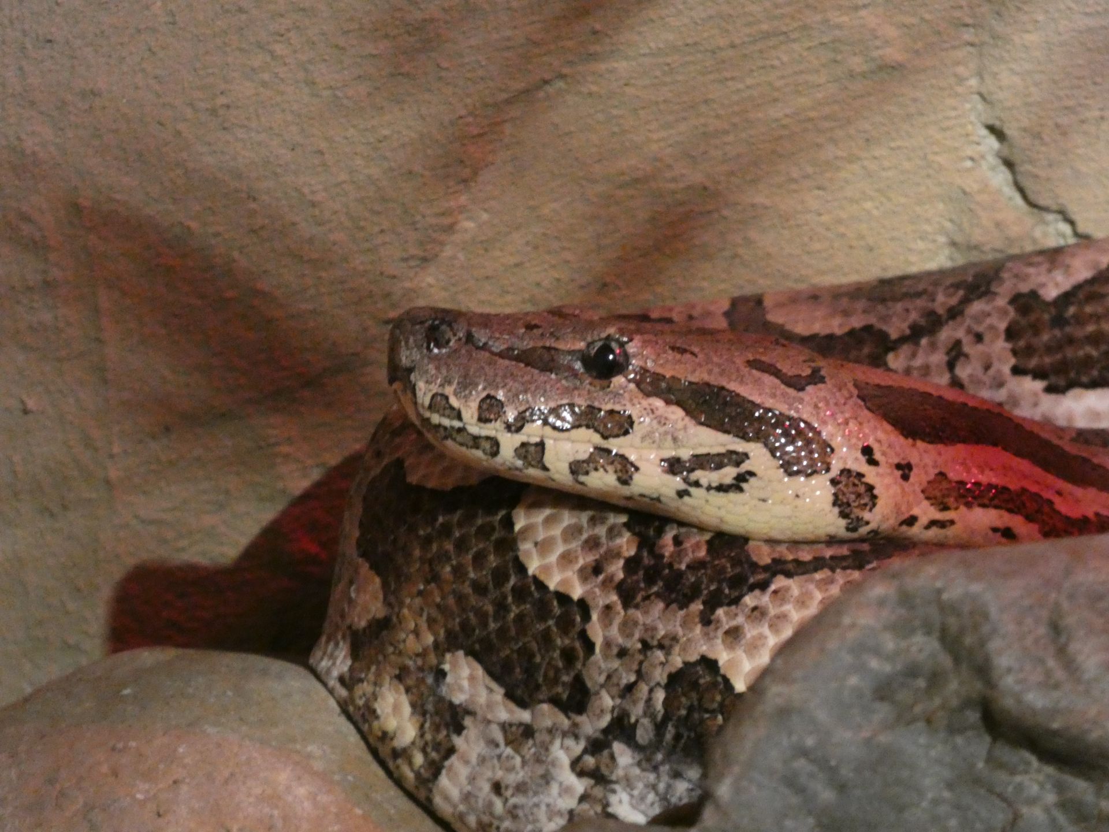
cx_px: 554
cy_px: 416
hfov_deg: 3.3
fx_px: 19222
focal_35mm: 600
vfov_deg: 2.5
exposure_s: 1/6
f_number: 5.6
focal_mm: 107.6
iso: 1600
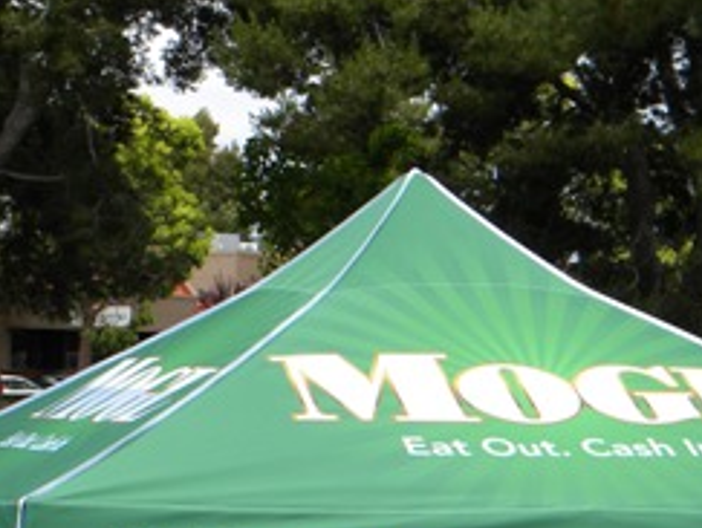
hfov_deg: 17.1
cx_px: 442
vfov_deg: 12.8
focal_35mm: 115
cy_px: 463
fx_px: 2336
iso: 80
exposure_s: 1/540
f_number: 4.1
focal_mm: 10.1
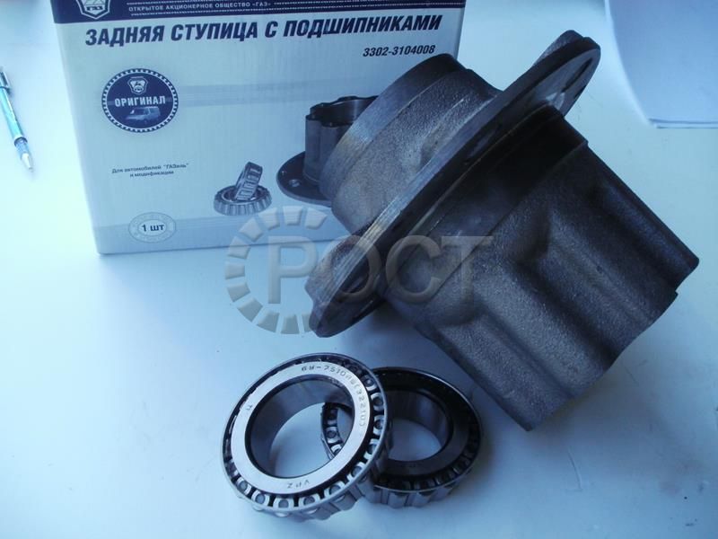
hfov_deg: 51.4
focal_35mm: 36
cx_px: 359
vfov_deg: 39.7
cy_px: 270
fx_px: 747
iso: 250
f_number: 3.5
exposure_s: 1/250
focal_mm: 6.3
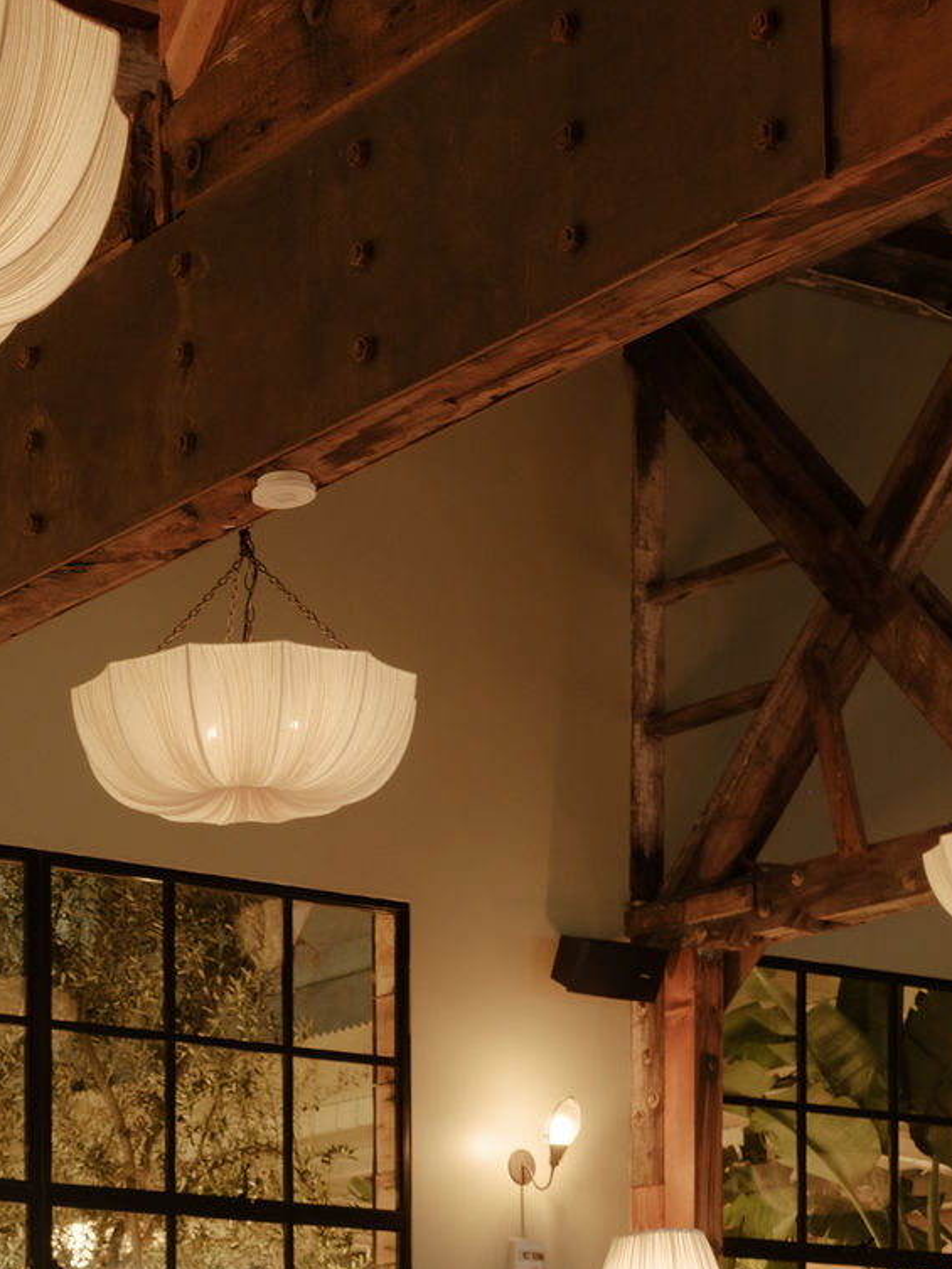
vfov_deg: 21.9
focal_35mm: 87
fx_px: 3189
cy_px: 1191
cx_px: -57
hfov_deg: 16.5
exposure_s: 10
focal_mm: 30
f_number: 9
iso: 200
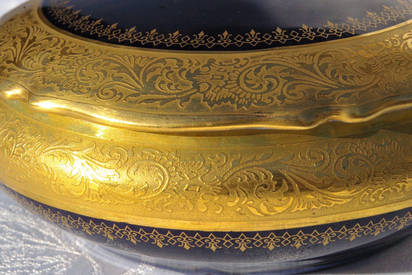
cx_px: 208
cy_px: 140
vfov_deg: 33.4
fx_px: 458
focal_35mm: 40
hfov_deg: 48.5
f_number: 11
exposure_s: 1/1000
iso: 1600
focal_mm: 26
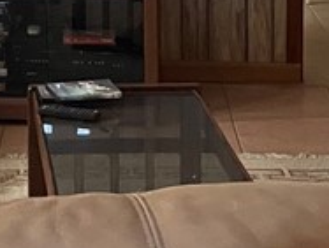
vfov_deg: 10.1
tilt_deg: -5.0
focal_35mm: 142
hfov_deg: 13.6
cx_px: -19
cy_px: -151
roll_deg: +0.7
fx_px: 1352
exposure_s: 1/60
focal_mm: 4.2
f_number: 1.6
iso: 500
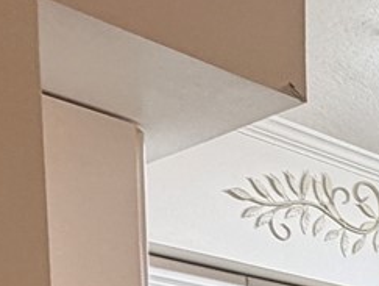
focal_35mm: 92
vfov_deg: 13.1
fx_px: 1009
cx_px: 652
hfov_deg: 17.7
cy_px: 635
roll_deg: -0.1
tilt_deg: -5.4
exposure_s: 1/60
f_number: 2.2
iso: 160
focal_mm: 2.22
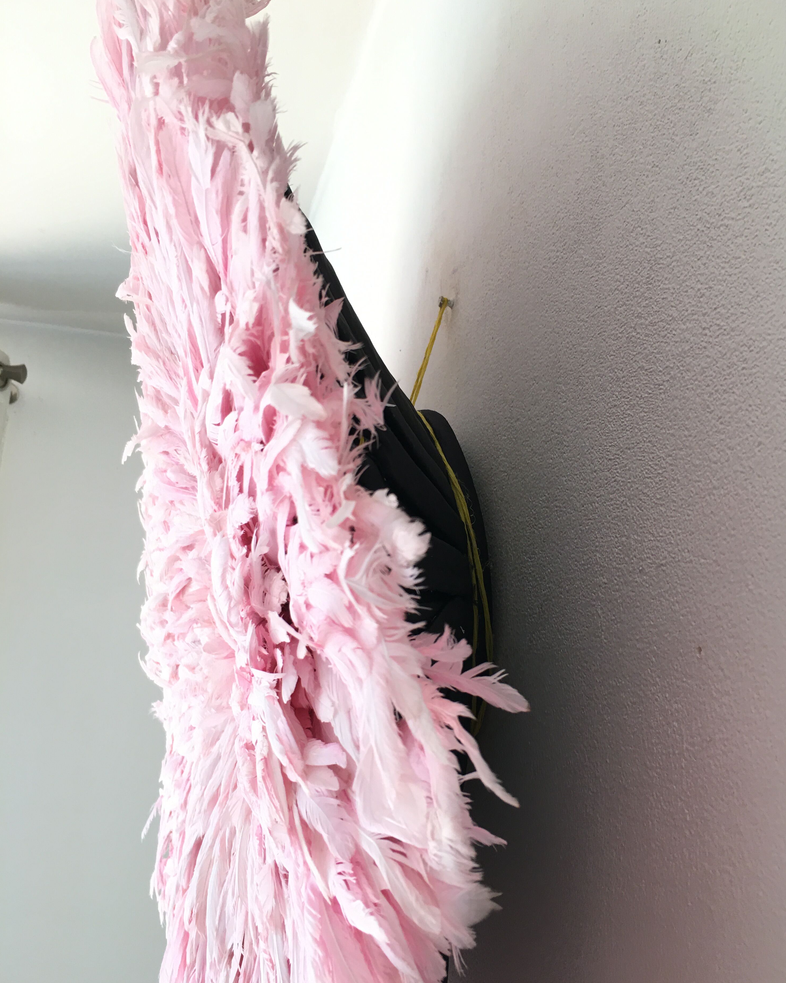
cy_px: 510
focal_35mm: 31
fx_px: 902
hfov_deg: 47.1
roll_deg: -1.9
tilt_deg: +13.4
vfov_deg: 57.2
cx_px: 402
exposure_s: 1/33
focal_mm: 4.15
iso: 32
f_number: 2.2
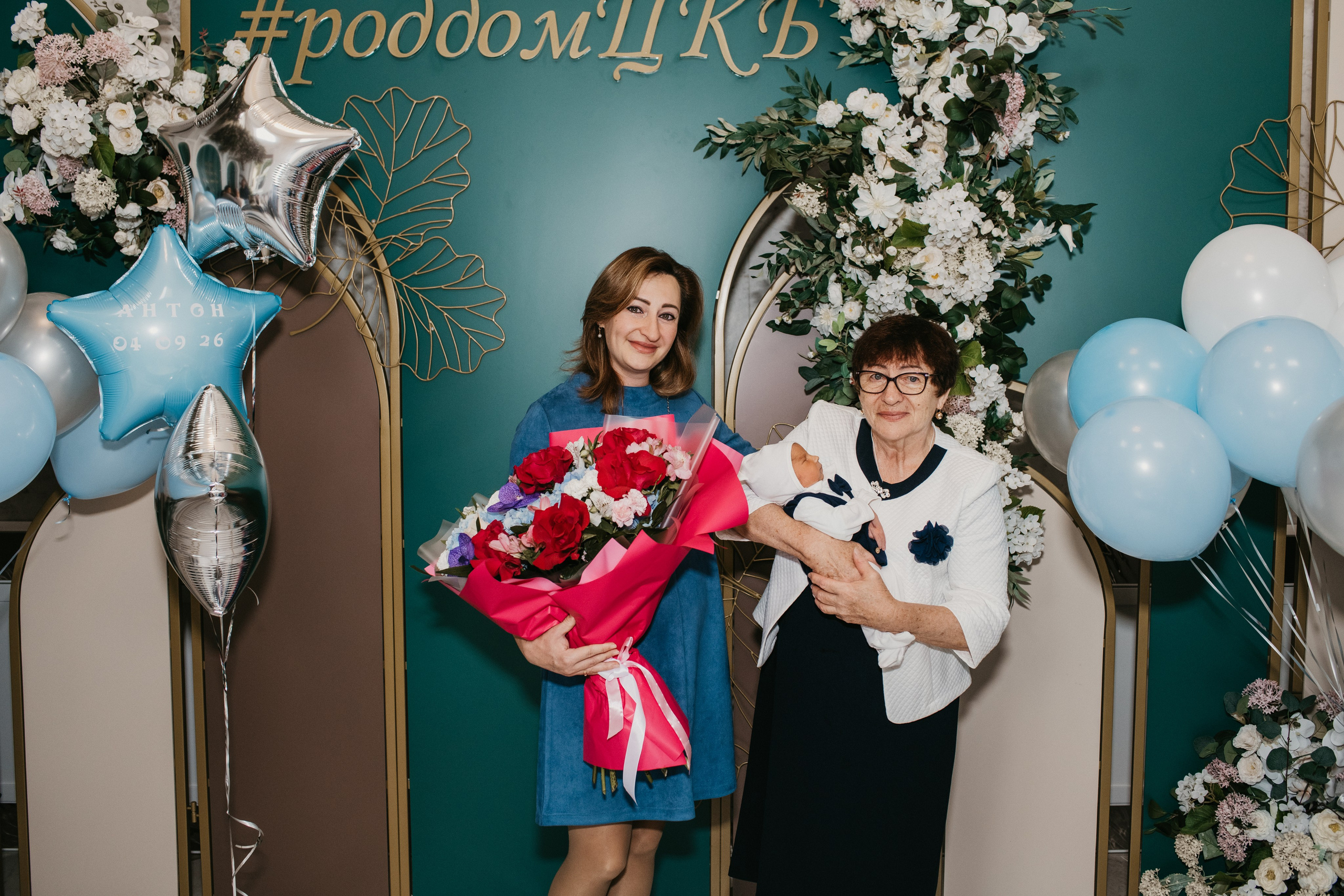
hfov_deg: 54.4
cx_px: 672
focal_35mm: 35
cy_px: 448
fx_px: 1307
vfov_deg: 37.9
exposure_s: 1/160
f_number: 4
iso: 500
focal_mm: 35
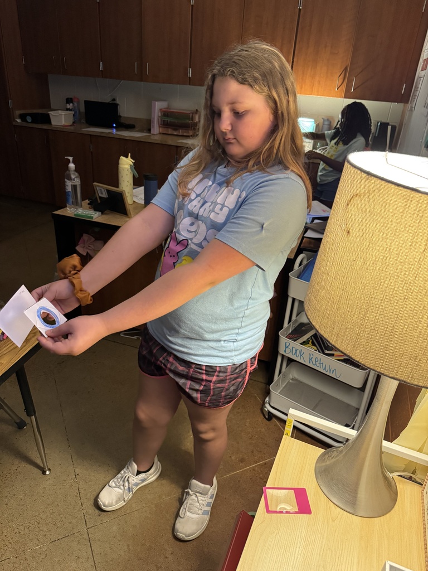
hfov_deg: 56.8
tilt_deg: -26.8
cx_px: 214
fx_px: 396
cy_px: 286
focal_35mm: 24
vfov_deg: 71.6
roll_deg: -4.7
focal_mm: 6.76
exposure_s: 1/60
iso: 640
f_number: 1.78
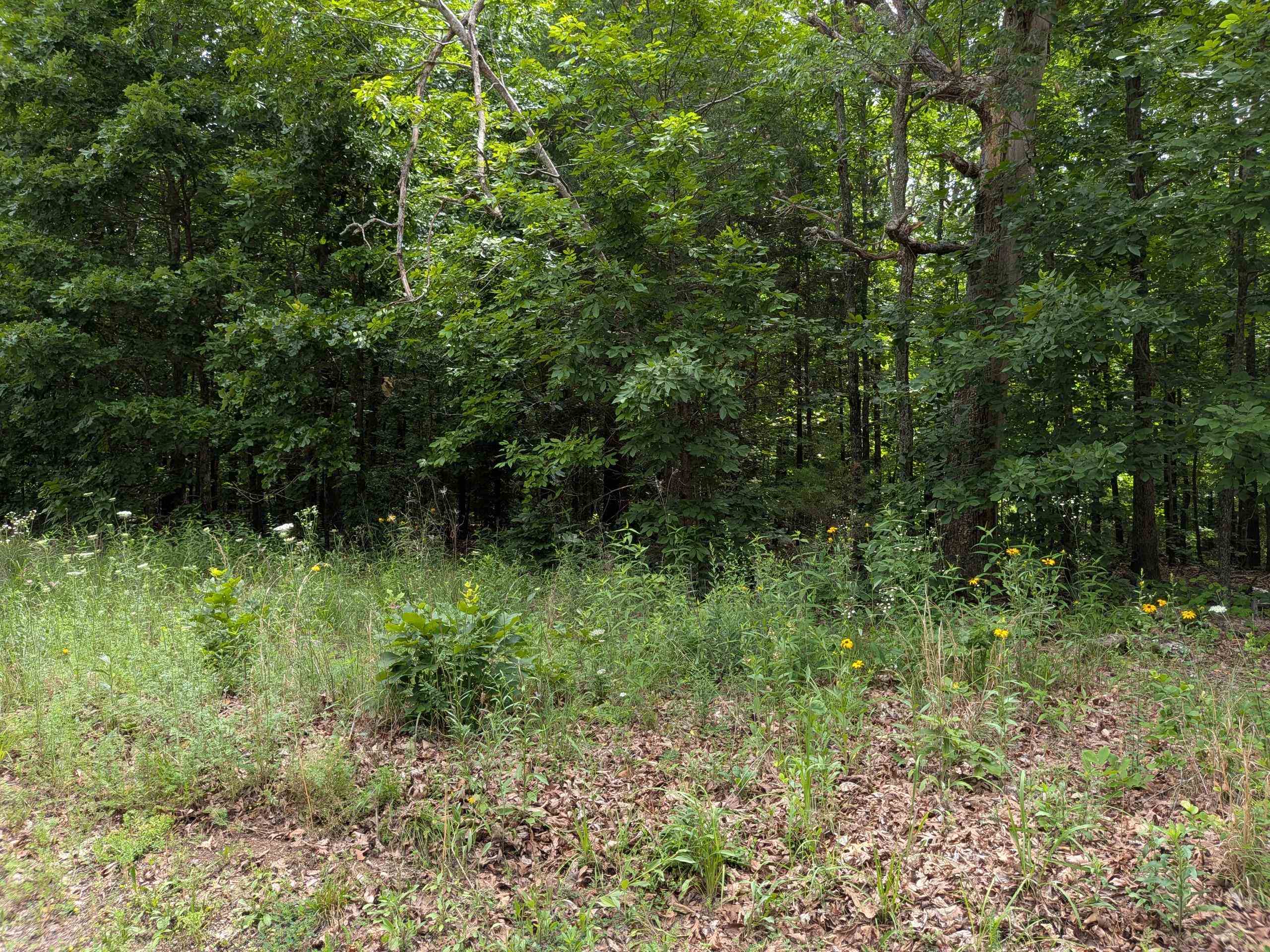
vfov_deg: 56.8
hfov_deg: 71.6
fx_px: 881
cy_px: 476
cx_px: 635
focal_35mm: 24
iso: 30
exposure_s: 1/272
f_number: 1.7
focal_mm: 4.53
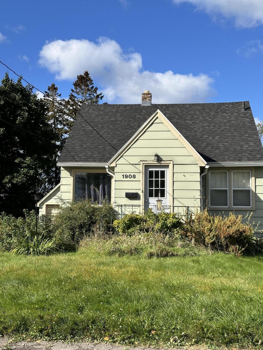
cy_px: 175
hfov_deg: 30.3
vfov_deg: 39.7
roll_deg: -0.4
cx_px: 132
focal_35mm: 48
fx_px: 486
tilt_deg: +6.6
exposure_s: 1/3876
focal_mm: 6.86
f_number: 1.78
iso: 64
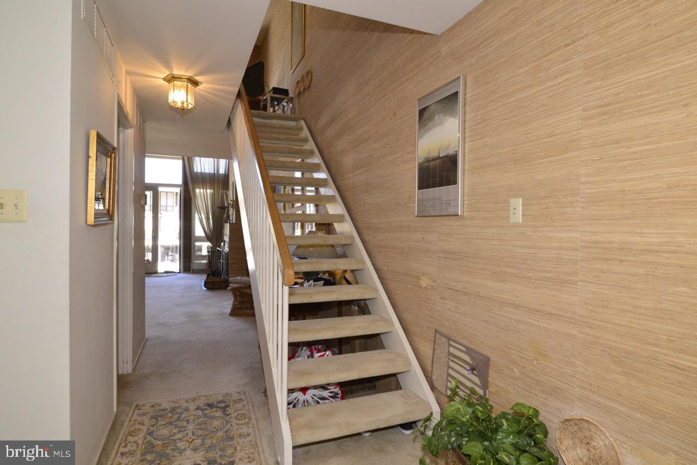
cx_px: 348
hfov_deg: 84.0
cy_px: 232
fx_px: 387
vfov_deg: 62.0
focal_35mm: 20
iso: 1600
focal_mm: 20
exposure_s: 1/125
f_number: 9
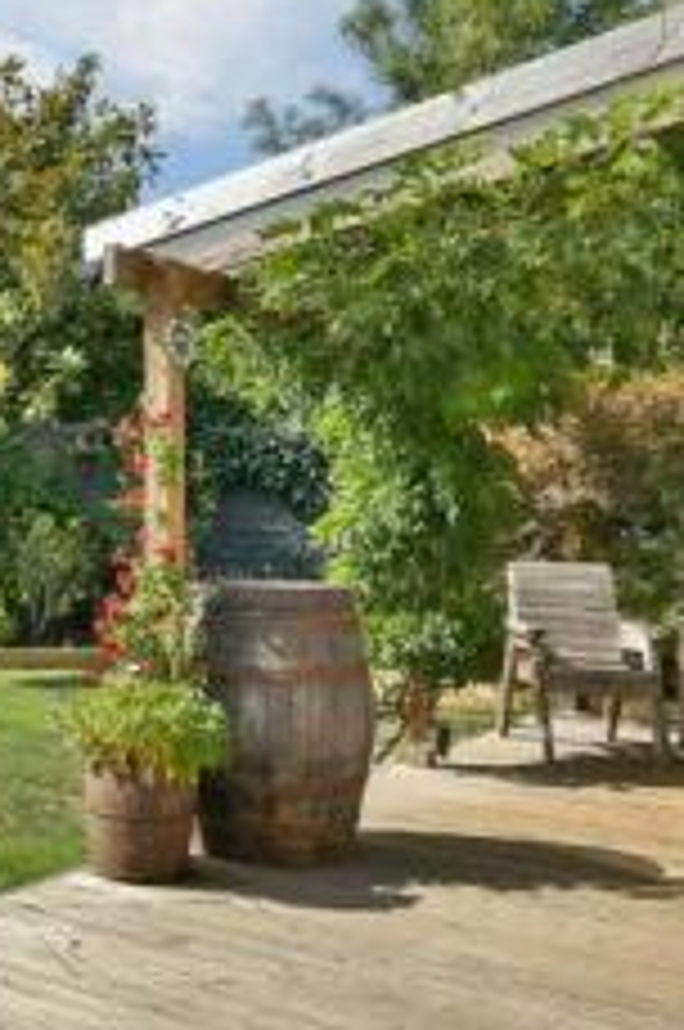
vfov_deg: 45.5
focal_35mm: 43
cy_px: 502
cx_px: -173
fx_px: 1229
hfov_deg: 26.9
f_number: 8
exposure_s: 1/125
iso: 160
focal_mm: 10
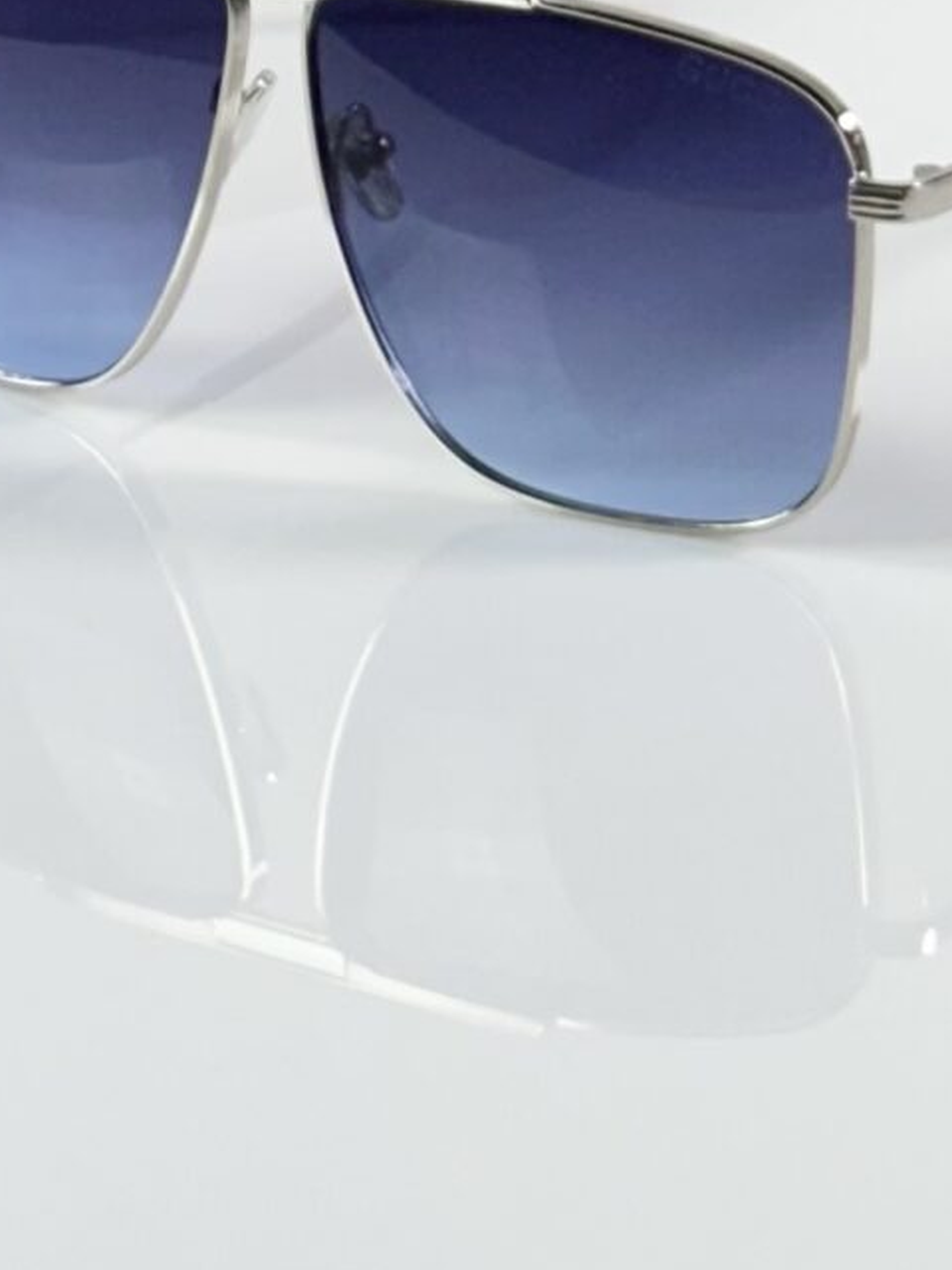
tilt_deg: -7.3
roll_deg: +0.4
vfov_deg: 9.6
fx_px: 7040
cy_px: -1230
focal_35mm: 192
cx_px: 420
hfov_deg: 7.7
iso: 64
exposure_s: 1/100
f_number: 1.78
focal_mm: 6.86
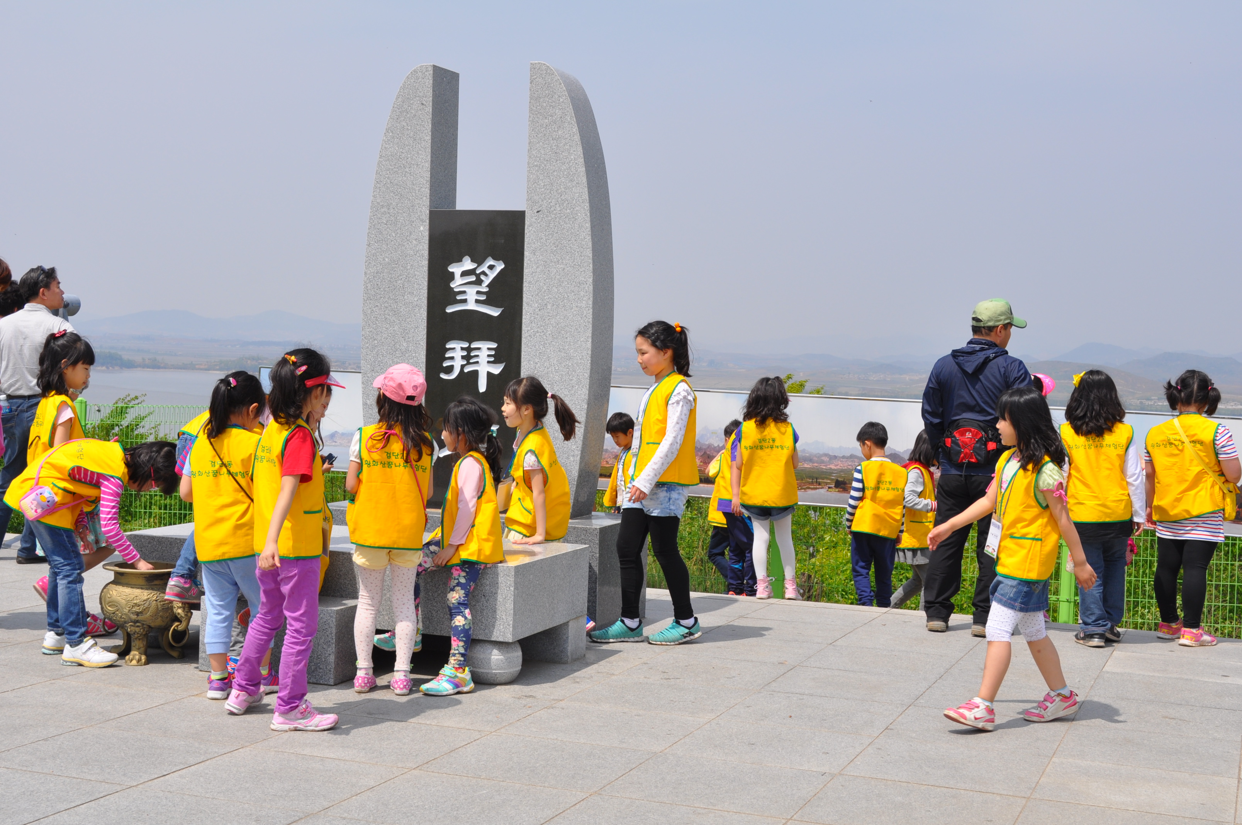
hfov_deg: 38.9
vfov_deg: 26.4
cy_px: 412
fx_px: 1757
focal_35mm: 51
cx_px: 621
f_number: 10
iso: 200
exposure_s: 1/400
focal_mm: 34
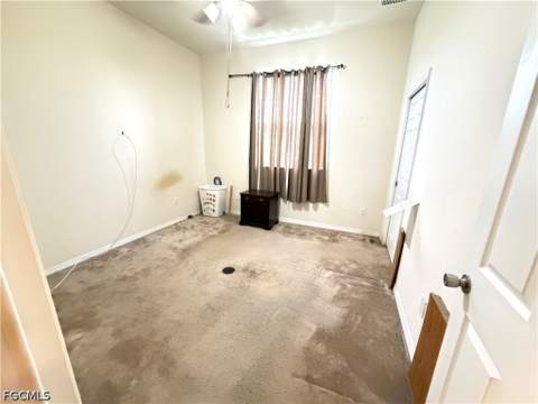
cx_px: 269
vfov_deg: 85.7
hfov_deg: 102.1
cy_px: 202
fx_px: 218
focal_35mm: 14
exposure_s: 1/60
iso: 1250
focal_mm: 2.22
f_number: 2.2
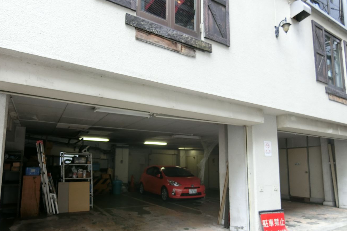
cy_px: 140
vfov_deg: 52.7
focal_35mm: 24
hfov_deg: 73.7
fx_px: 231
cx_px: 175
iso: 80
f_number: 2.7
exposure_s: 1/125
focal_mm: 4.06
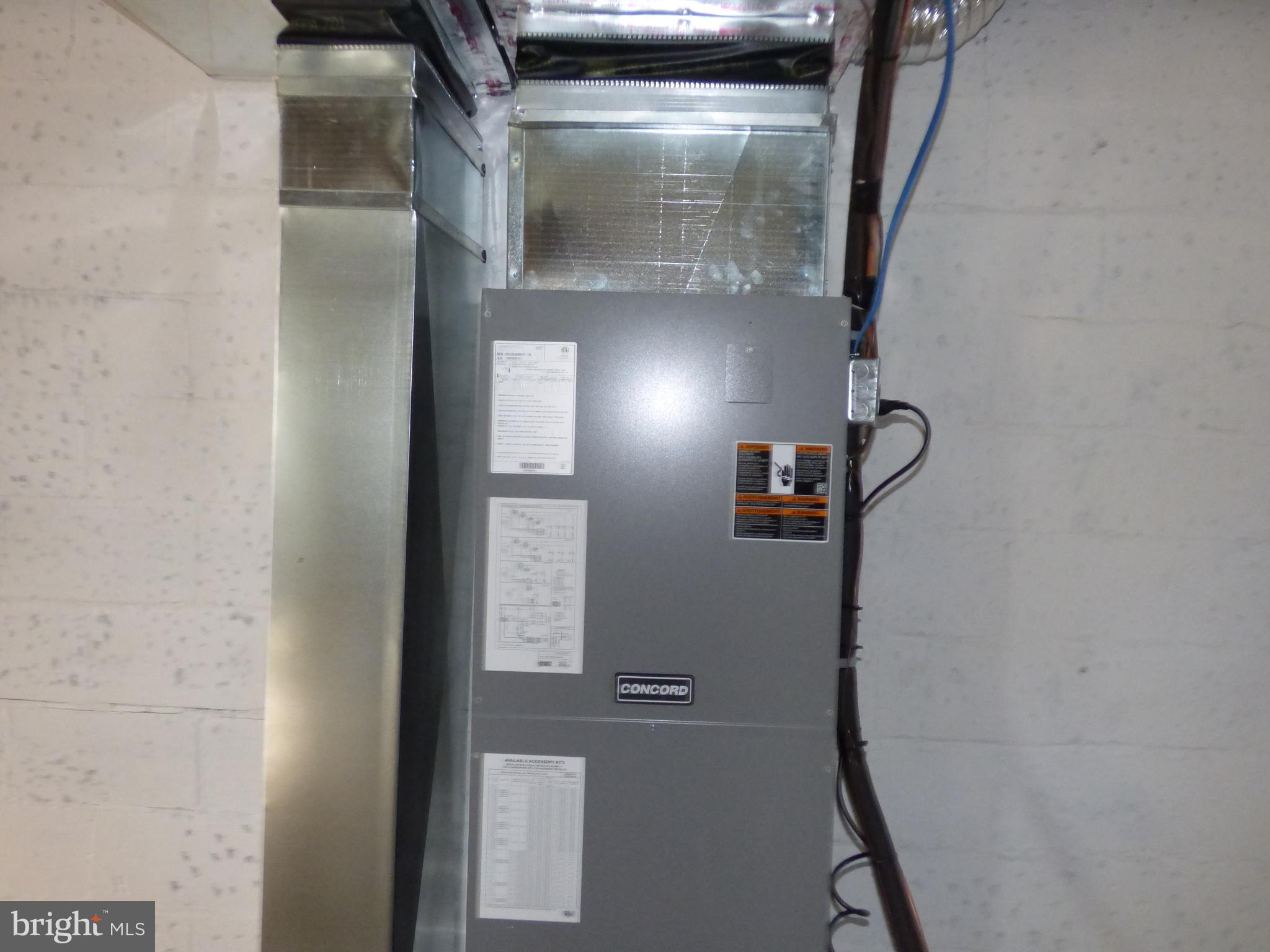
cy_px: 476
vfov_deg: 44.2
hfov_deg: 56.8
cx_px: 635
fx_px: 1174
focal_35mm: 32
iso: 800
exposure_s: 1/60
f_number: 3.3
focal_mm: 5.53
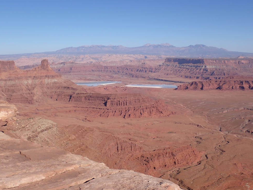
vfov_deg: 36.8
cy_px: 96
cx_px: 127
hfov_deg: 47.9
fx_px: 285
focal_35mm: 39
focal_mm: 6.83
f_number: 10
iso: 100
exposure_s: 1/200
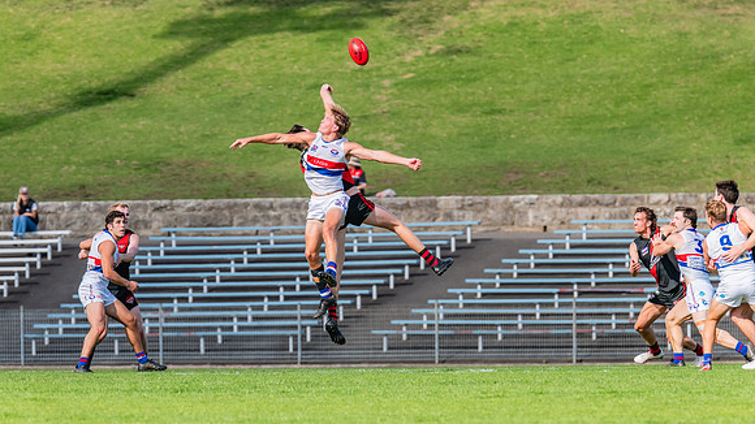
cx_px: 366
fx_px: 9069
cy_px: 208
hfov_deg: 4.8
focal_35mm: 453
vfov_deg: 2.7
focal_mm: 420
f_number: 8
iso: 800
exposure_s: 1/1600
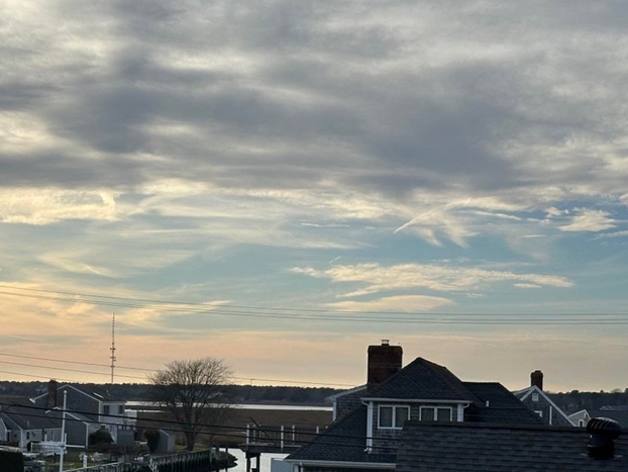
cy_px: 363
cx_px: 165
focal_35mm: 79
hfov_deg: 24.5
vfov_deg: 18.5
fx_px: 1434
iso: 64
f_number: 1.78
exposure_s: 1/5556
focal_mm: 6.86
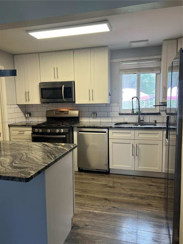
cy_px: 122
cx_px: 92
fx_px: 183
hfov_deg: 53.1
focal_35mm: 26
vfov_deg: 67.3
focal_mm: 5.7
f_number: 1.5
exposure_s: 1/120
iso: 125
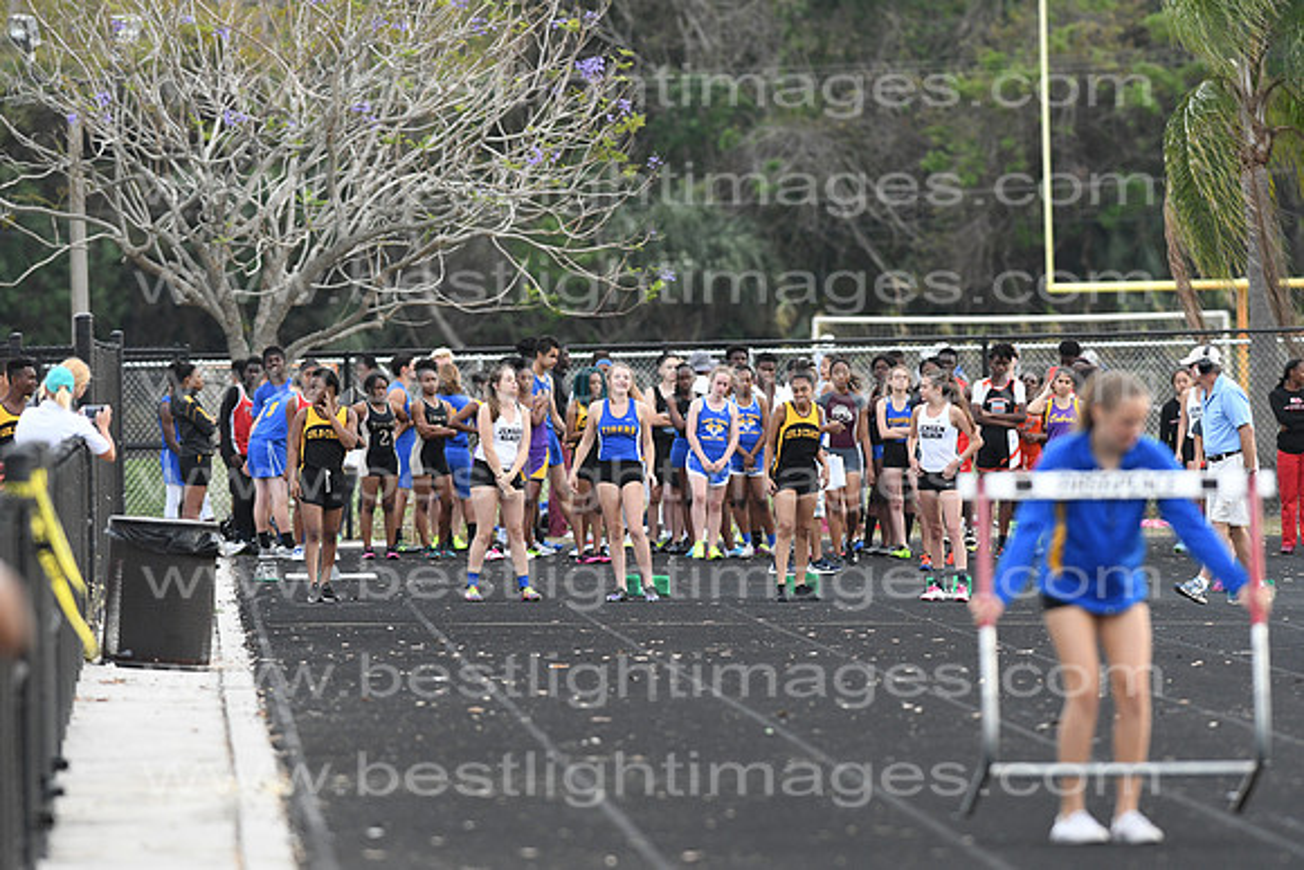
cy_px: 435
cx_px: 652
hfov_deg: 4.6
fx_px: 16303
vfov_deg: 3.1
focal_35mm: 450
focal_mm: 300
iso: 1600
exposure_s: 1/1600
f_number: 4
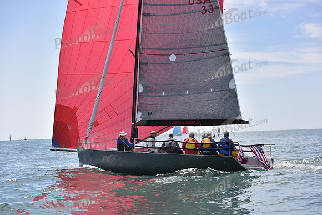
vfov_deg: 19.5
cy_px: 108
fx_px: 626
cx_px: 161
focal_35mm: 70
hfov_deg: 28.8
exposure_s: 1/800
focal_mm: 70
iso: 400
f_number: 5
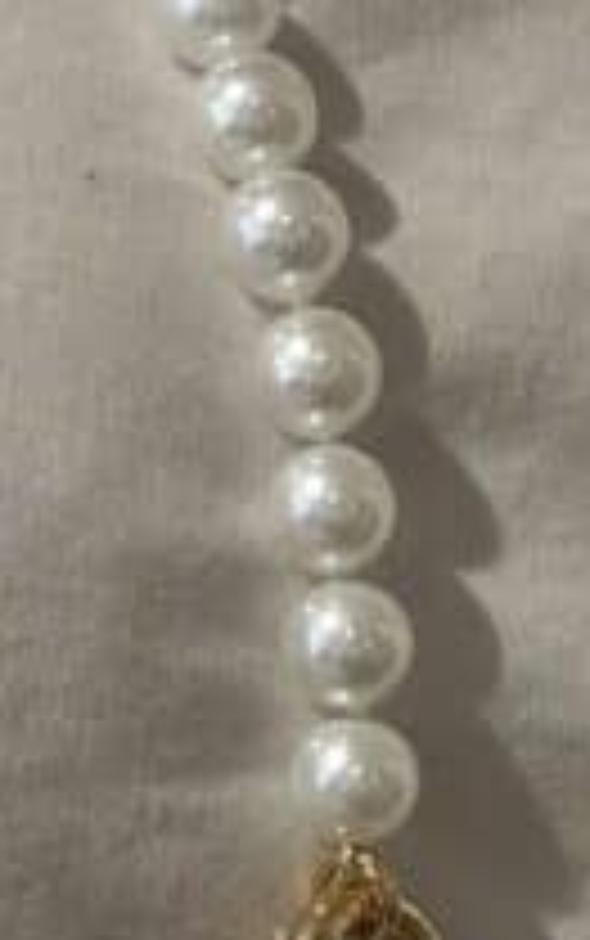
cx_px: 491
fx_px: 6932
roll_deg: -3.7
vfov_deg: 7.7
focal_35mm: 270
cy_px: 1151
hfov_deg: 4.9
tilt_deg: -15.6
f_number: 1.6
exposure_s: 1/100
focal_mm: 5.96
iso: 50
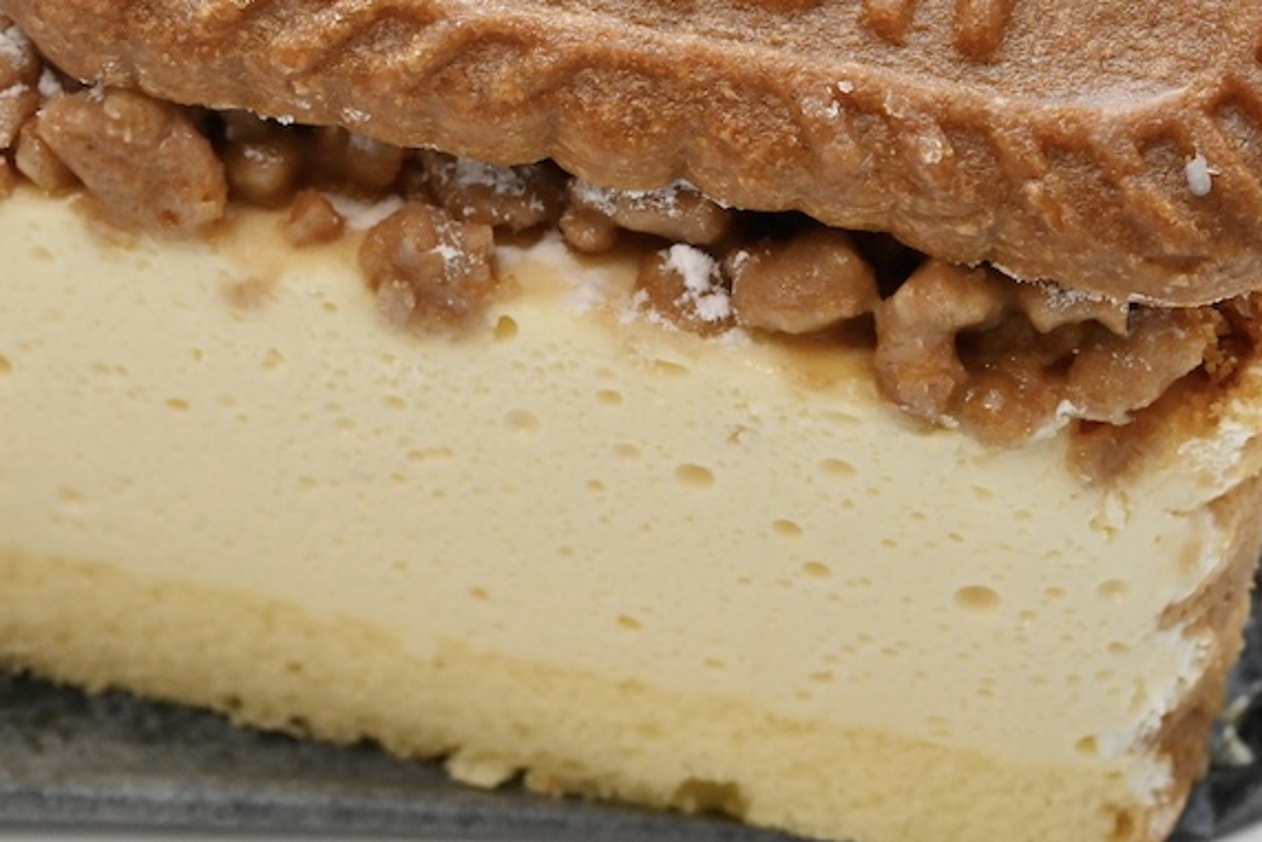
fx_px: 3682
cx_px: 464
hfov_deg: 19.4
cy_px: 180
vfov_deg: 13.0
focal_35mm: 105
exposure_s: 1/200
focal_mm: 60
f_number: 14
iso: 6400
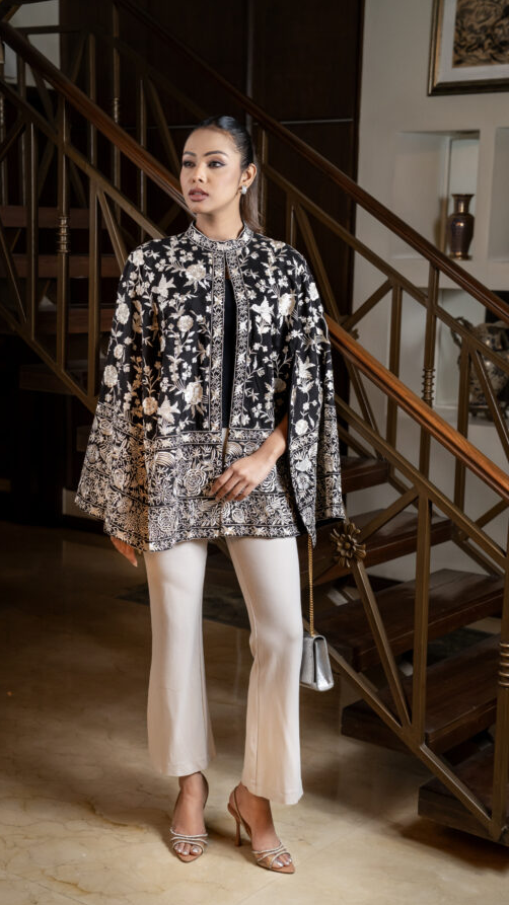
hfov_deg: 21.1
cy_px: 455
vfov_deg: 36.6
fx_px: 1368
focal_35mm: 57
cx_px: 221
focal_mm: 54
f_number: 4
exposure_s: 1/125
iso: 1000
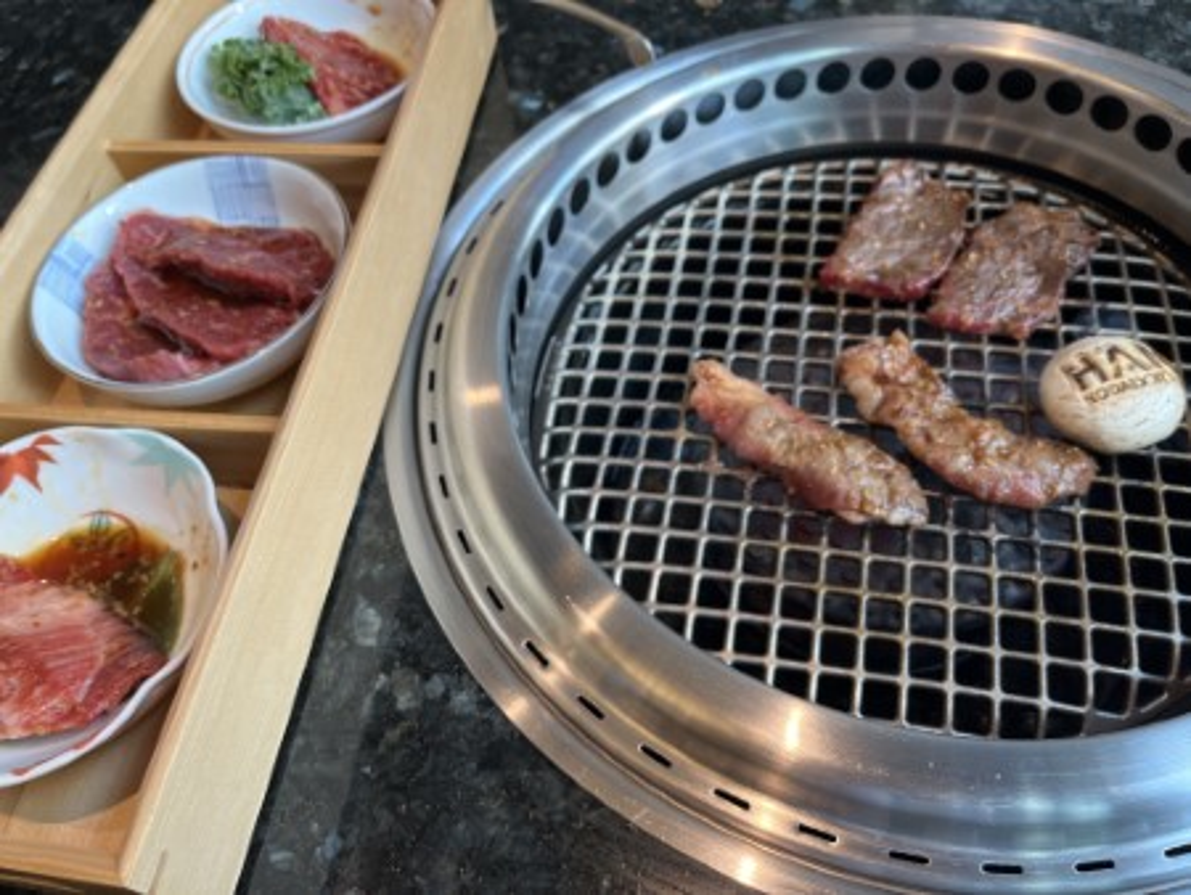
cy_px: 448
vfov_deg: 53.1
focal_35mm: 26
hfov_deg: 67.3
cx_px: 596
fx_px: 895
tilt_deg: -57.2
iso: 100
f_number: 1.6
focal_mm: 5.1
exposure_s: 1/121
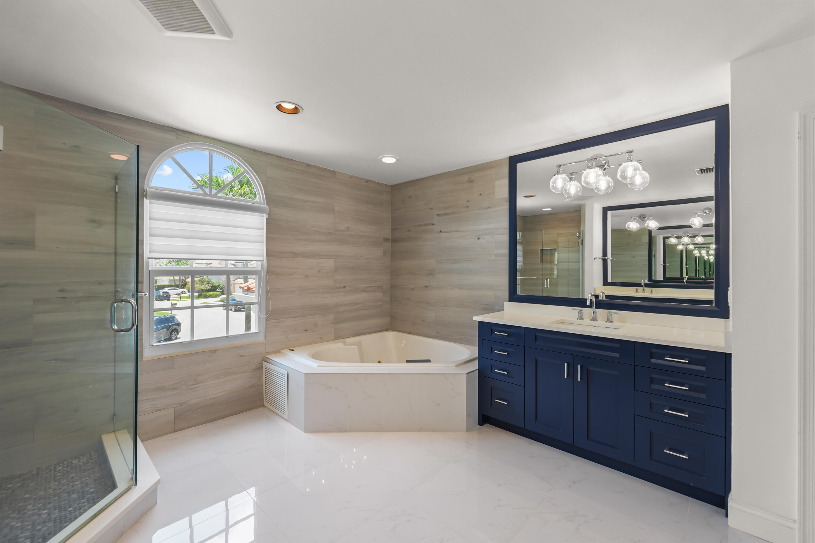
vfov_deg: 77.3
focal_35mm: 15
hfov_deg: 100.4
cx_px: 408
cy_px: 272
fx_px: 340
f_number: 4.5
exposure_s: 1/10
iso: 100
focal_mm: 10
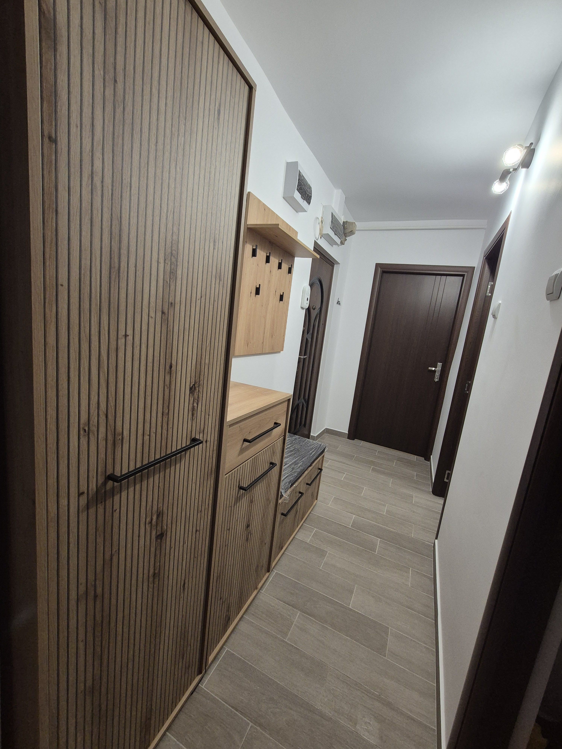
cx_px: 281
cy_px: 374
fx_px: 281
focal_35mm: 13
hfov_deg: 89.9
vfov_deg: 106.2
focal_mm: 2.2
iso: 400
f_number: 2.2
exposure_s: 1/50
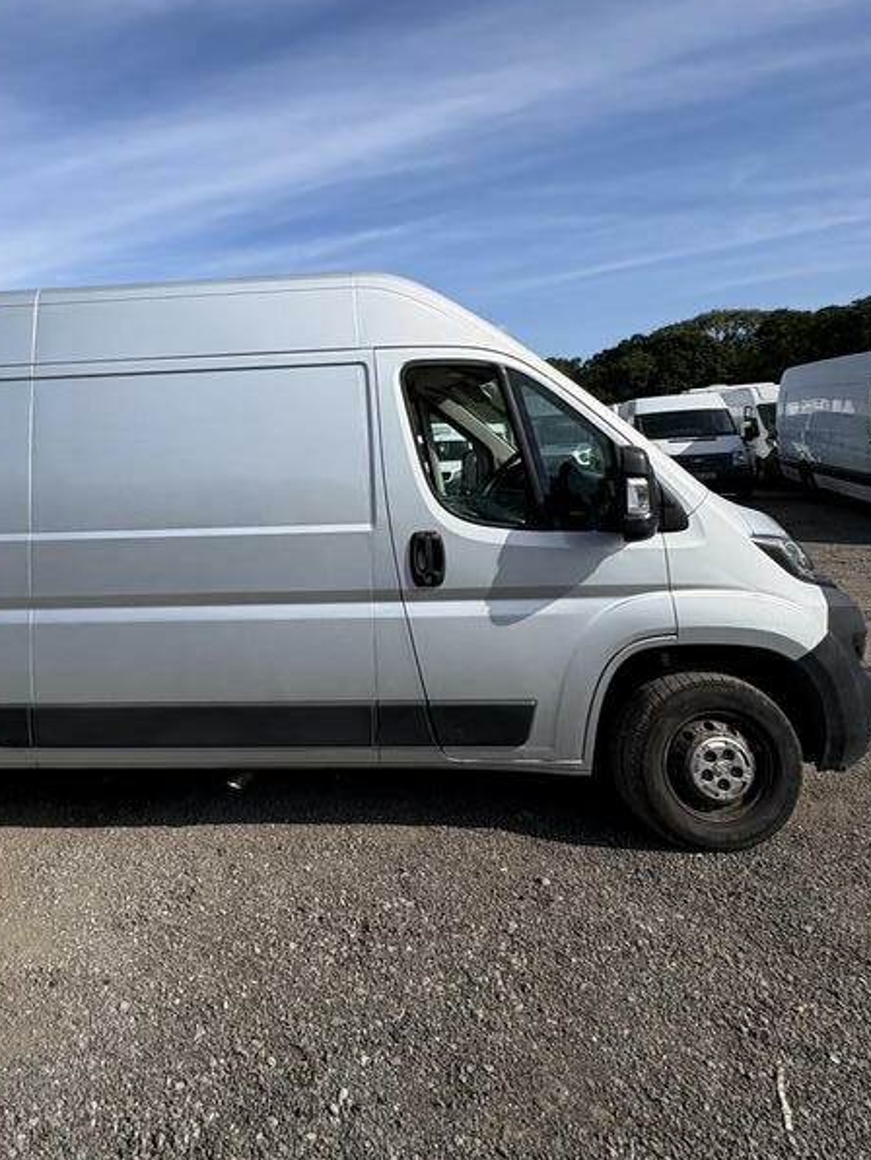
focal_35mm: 21
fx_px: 704
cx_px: 227
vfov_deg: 77.1
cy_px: 412
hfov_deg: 60.3
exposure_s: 1/2494
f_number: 2.2
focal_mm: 2.22
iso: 50
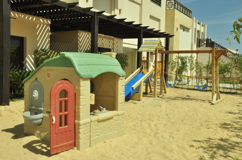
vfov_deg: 35.4
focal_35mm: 38
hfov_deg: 51.3
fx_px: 252
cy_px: 80
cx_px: 121
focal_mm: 25
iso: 400
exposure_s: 1/200
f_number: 25
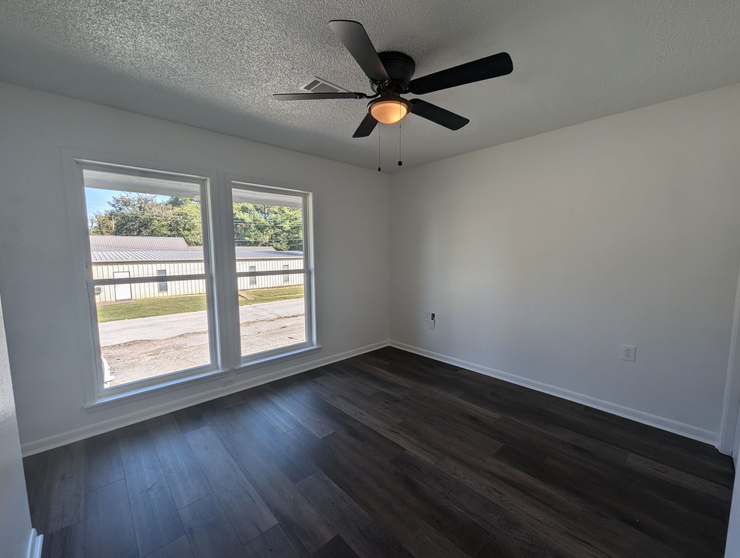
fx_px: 278
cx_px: 370
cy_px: 279
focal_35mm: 13
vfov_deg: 90.1
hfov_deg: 106.1
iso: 41
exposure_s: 1/406
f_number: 2.2
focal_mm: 1.95
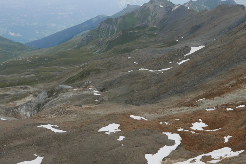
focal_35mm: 43
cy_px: 51
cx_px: 178
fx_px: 294
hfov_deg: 44.2
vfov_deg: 31.0
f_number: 5.6
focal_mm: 10.9
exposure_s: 1/640
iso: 200
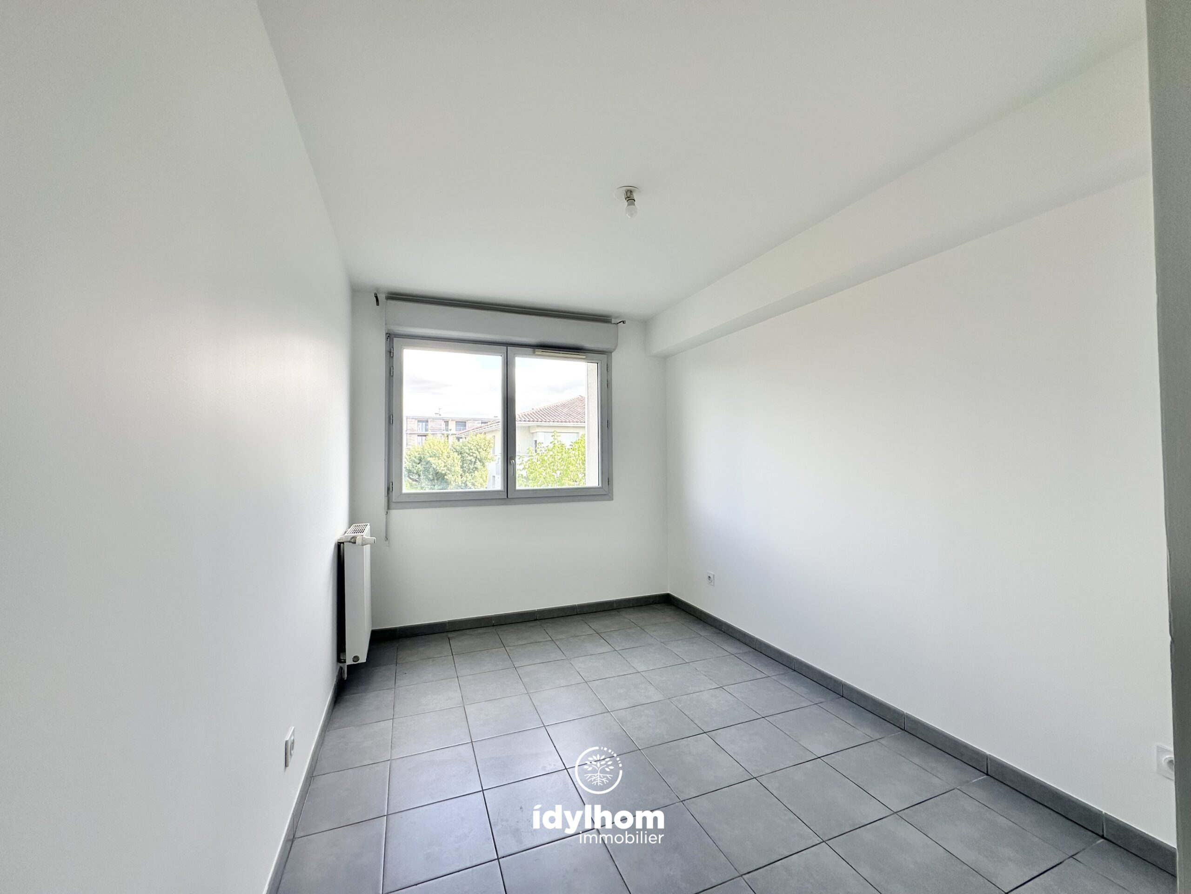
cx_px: 596
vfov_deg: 85.7
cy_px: 447
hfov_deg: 102.1
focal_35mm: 14
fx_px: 482
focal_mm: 2.22
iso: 40
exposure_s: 1/155
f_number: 2.2
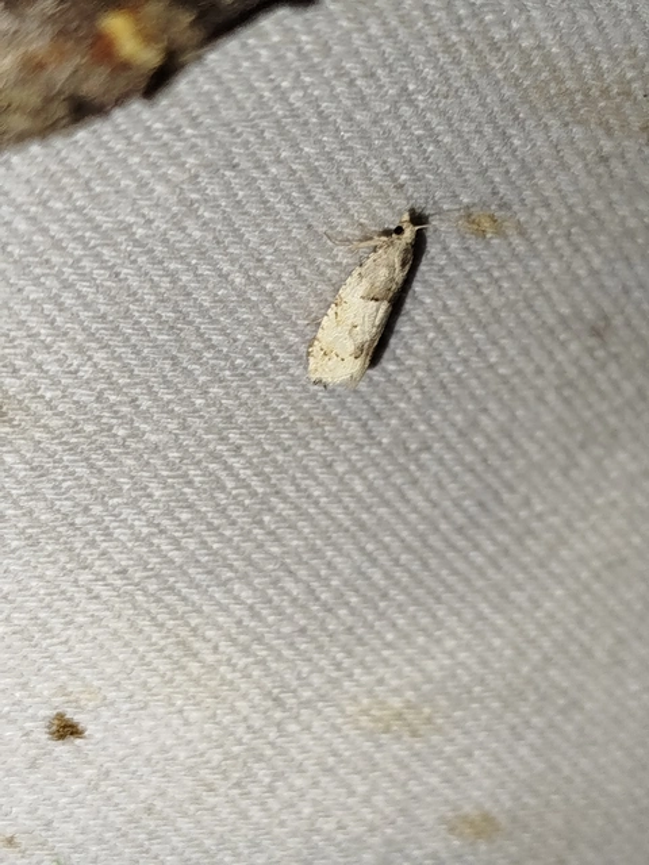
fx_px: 2025
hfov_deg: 18.2
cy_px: 432
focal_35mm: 81
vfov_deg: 24.1
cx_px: 324
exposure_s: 1/50
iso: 64
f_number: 1.7
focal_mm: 5.31
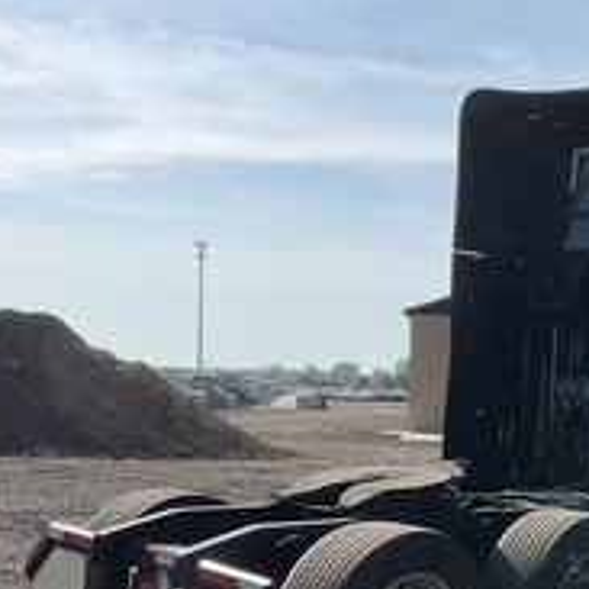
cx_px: 605
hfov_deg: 28.4
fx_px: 1078
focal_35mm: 56
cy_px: 373
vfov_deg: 30.4
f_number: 1.8
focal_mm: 3
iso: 25
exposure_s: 1/3788
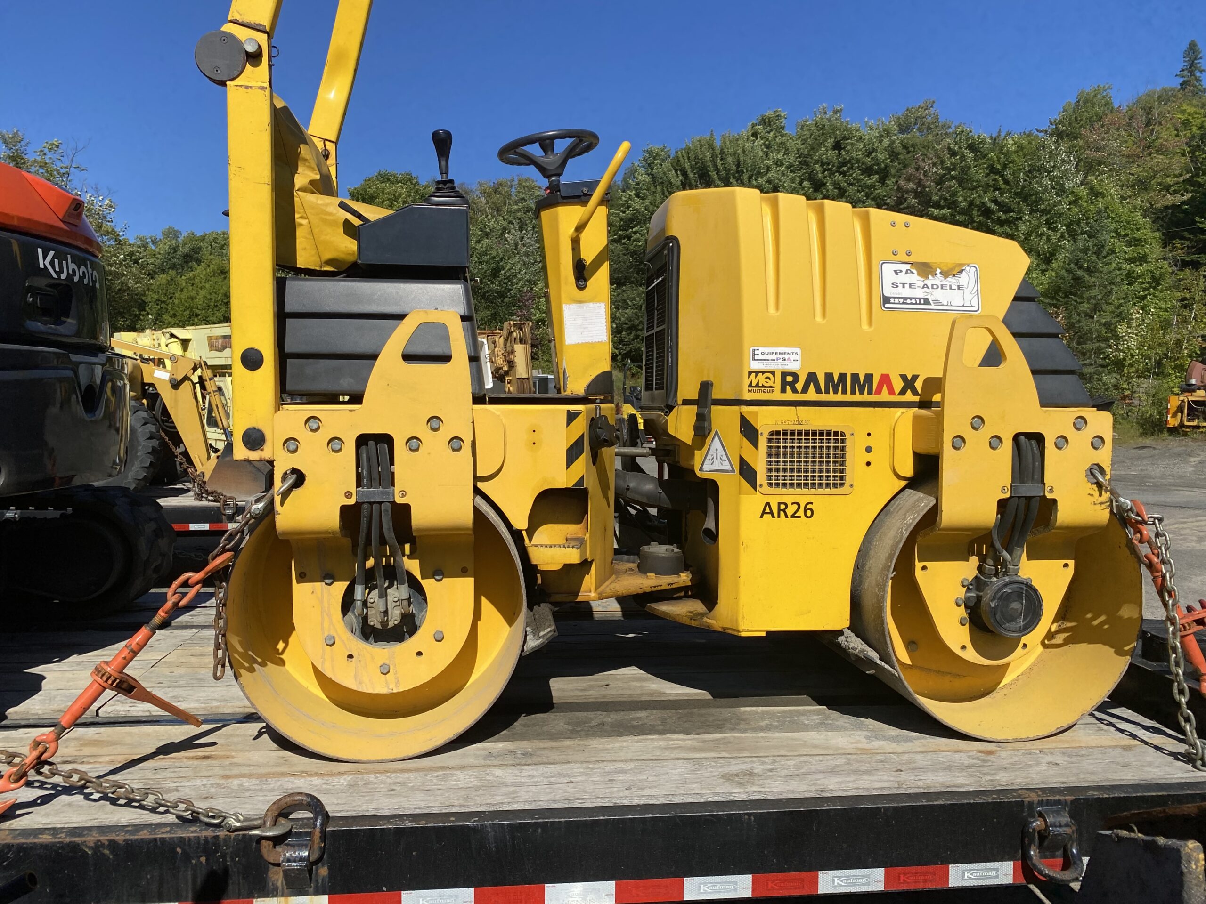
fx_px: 906
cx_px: 603
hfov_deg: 67.3
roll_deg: -2.5
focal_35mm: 26
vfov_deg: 53.1
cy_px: 452
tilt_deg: +1.2
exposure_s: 1/4444
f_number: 1.8
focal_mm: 4.25
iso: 32
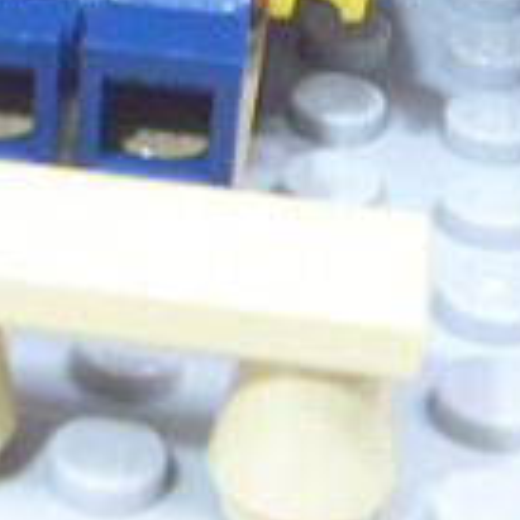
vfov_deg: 11.9
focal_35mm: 144
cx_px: -216
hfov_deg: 11.7
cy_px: -53
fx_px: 2447
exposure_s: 1/8
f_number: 3.5
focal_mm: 6.3
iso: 400
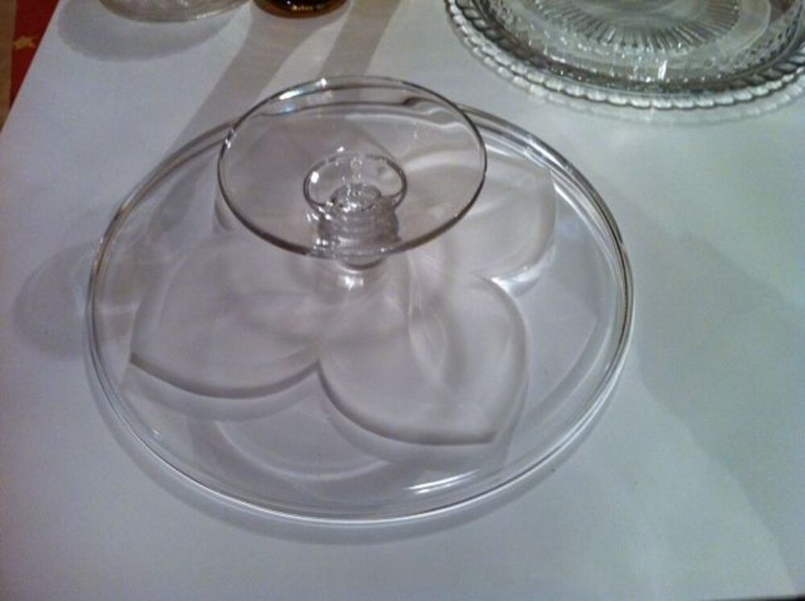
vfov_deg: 40.6
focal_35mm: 35
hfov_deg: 52.7
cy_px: 300
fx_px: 813
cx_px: 402
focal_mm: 3.85
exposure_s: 1/17
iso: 125
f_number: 2.8
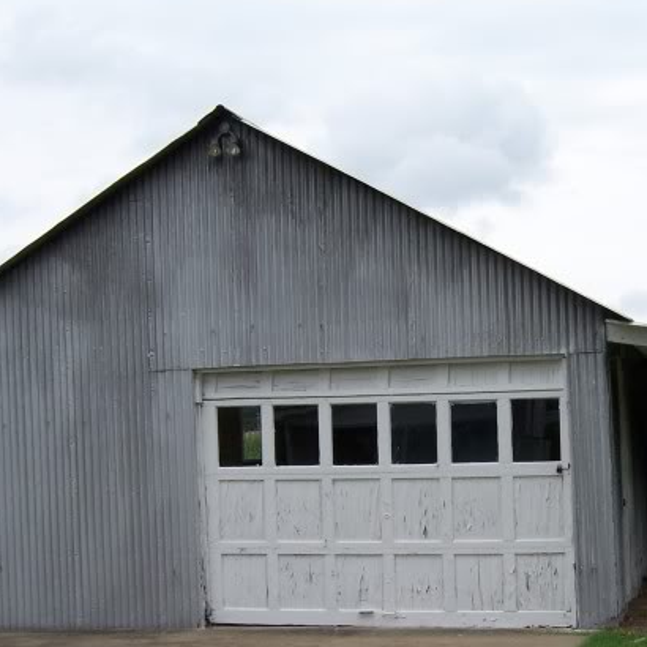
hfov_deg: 24.9
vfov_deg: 24.8
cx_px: 420
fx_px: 1459
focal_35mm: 69
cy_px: 453
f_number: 4
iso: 80
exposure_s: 1/750
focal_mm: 6.7
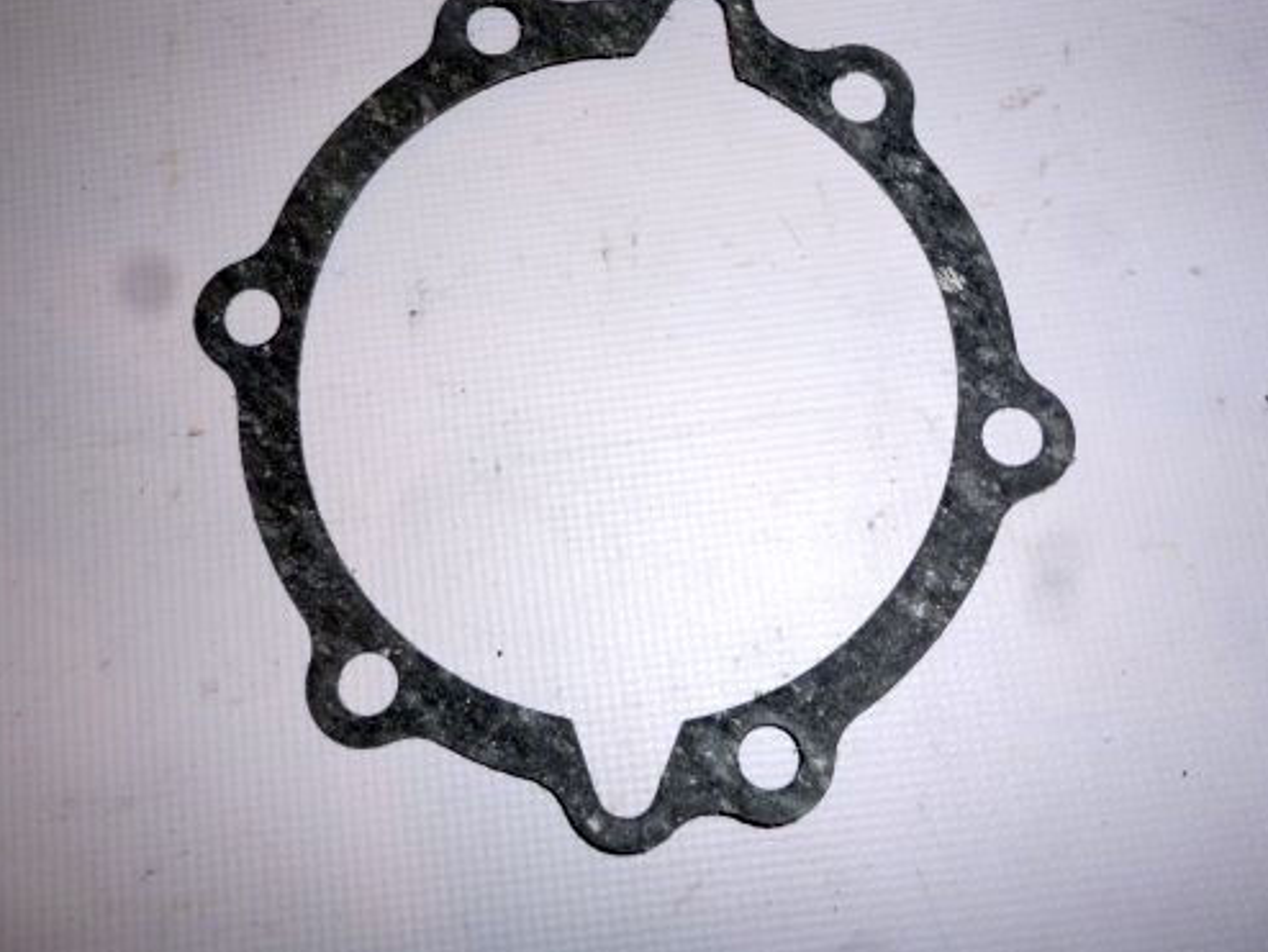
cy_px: 398
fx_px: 1246
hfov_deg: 53.9
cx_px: 660
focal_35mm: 34
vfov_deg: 41.7
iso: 100
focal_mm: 5
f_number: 3.1
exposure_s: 1/60
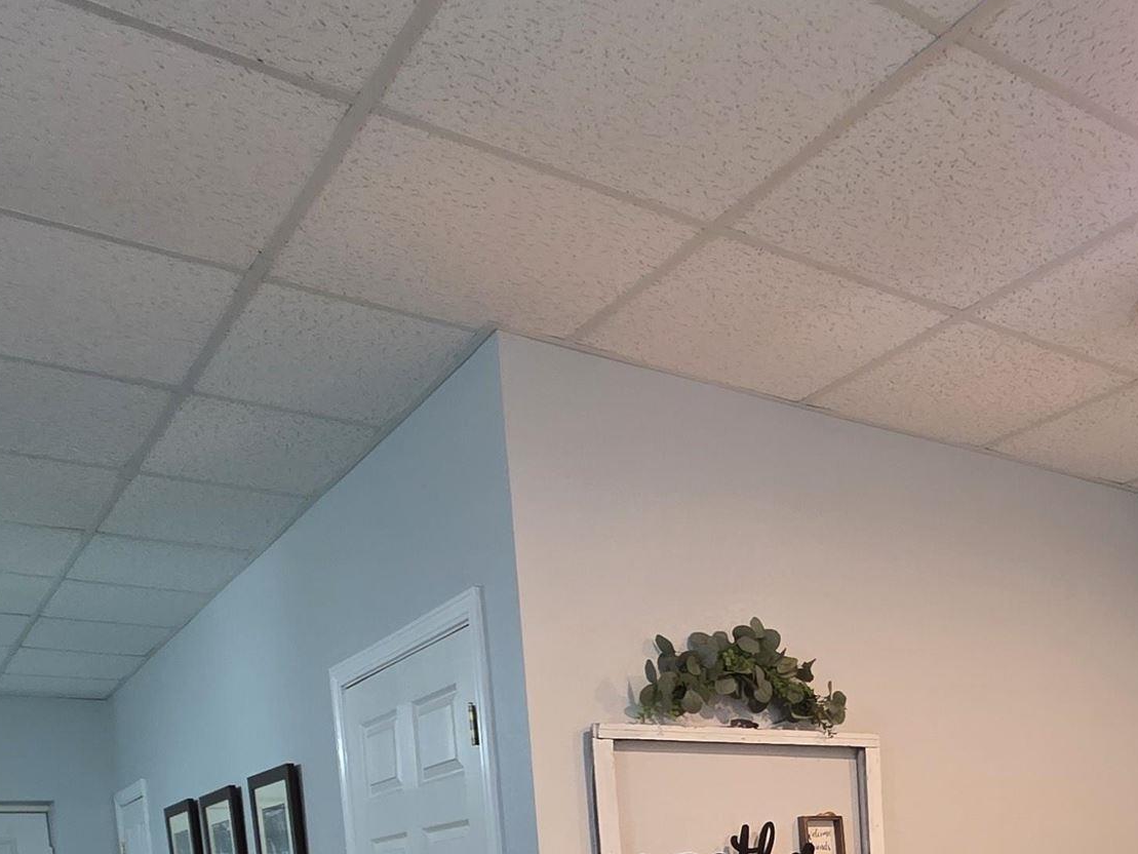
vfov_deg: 32.1
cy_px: 1051
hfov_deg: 49.3
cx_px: 856
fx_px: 1184
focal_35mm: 36
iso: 320
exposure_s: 1/60
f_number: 1.9
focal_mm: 2.2
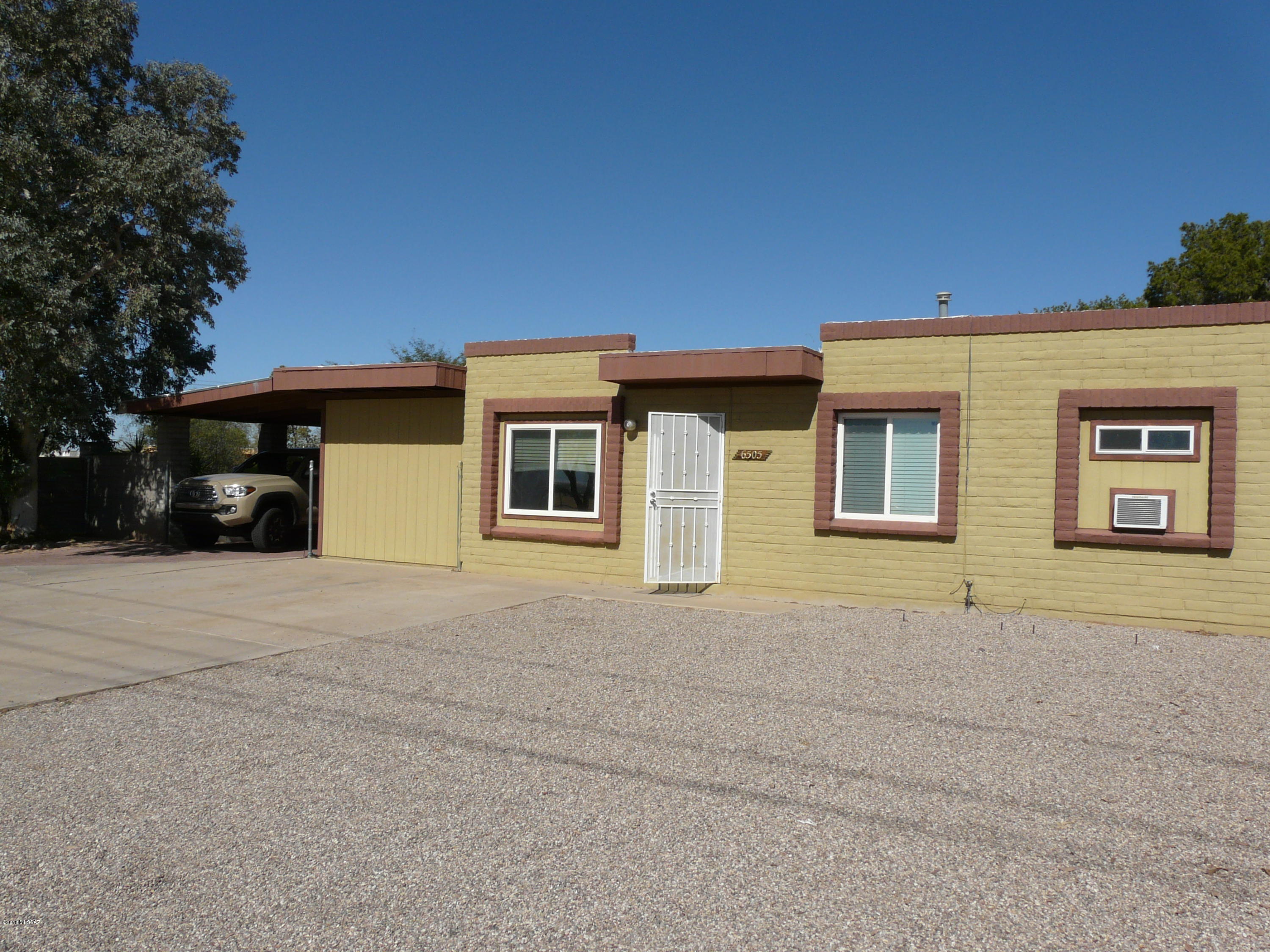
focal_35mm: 28
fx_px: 1027
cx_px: 635
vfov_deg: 49.7
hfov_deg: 63.4
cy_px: 476
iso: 100
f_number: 5
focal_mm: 4.6
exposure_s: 1/1300
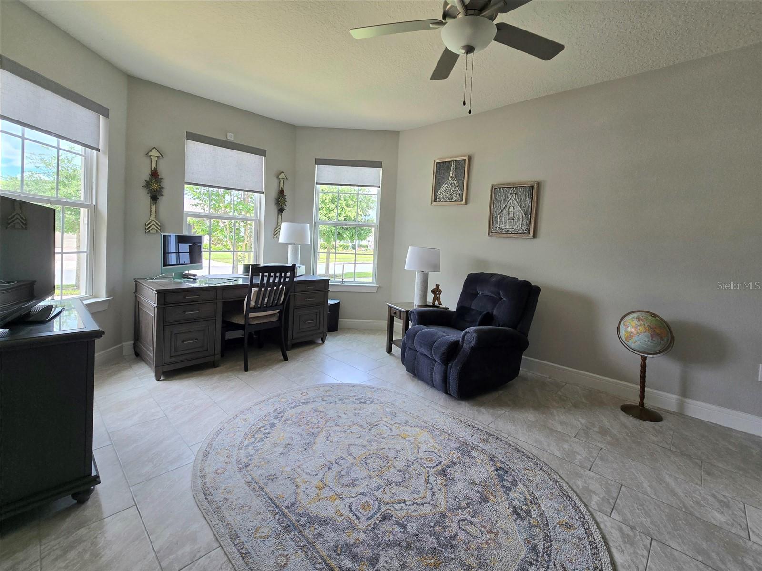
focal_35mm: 13
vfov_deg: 89.9
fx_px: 286
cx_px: 381
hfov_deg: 106.2
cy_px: 286
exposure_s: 1/128
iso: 50
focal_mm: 2.2
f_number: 2.2
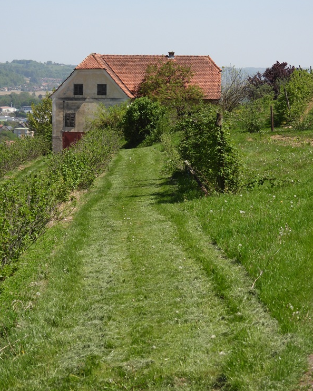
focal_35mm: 121
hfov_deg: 12.8
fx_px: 1401
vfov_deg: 15.9
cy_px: 196
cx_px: 155
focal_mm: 20.5
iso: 100
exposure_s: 1/800
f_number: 4
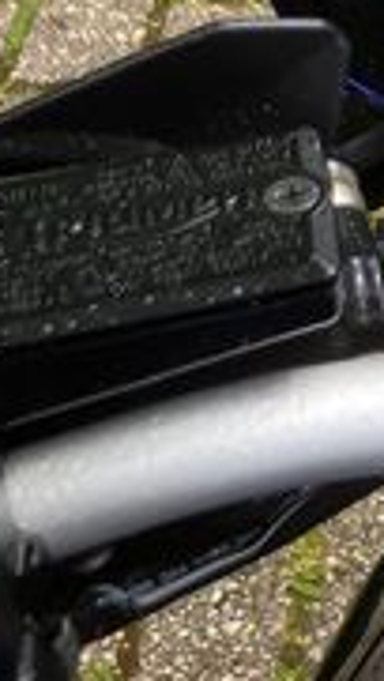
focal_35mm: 108
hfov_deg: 9.1
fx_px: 1952
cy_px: -87
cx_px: 1152
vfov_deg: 18.9
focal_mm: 3.99
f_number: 1.8
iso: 32
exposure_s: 1/419
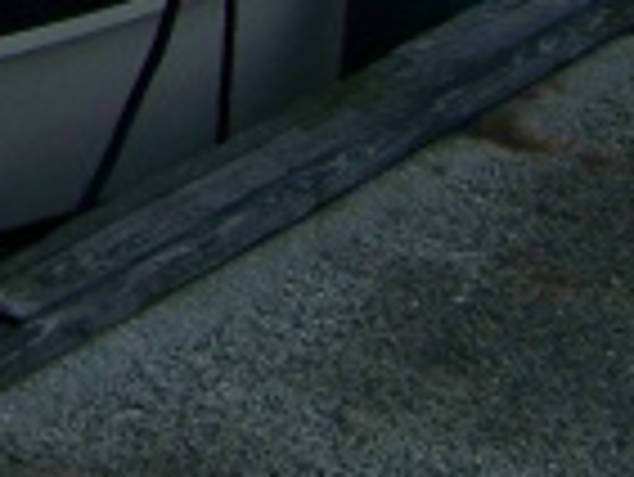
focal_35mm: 216
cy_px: -812
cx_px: -715
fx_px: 3959
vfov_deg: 6.4
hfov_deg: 8.6
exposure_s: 1/250
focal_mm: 6.3
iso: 80
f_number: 2.8
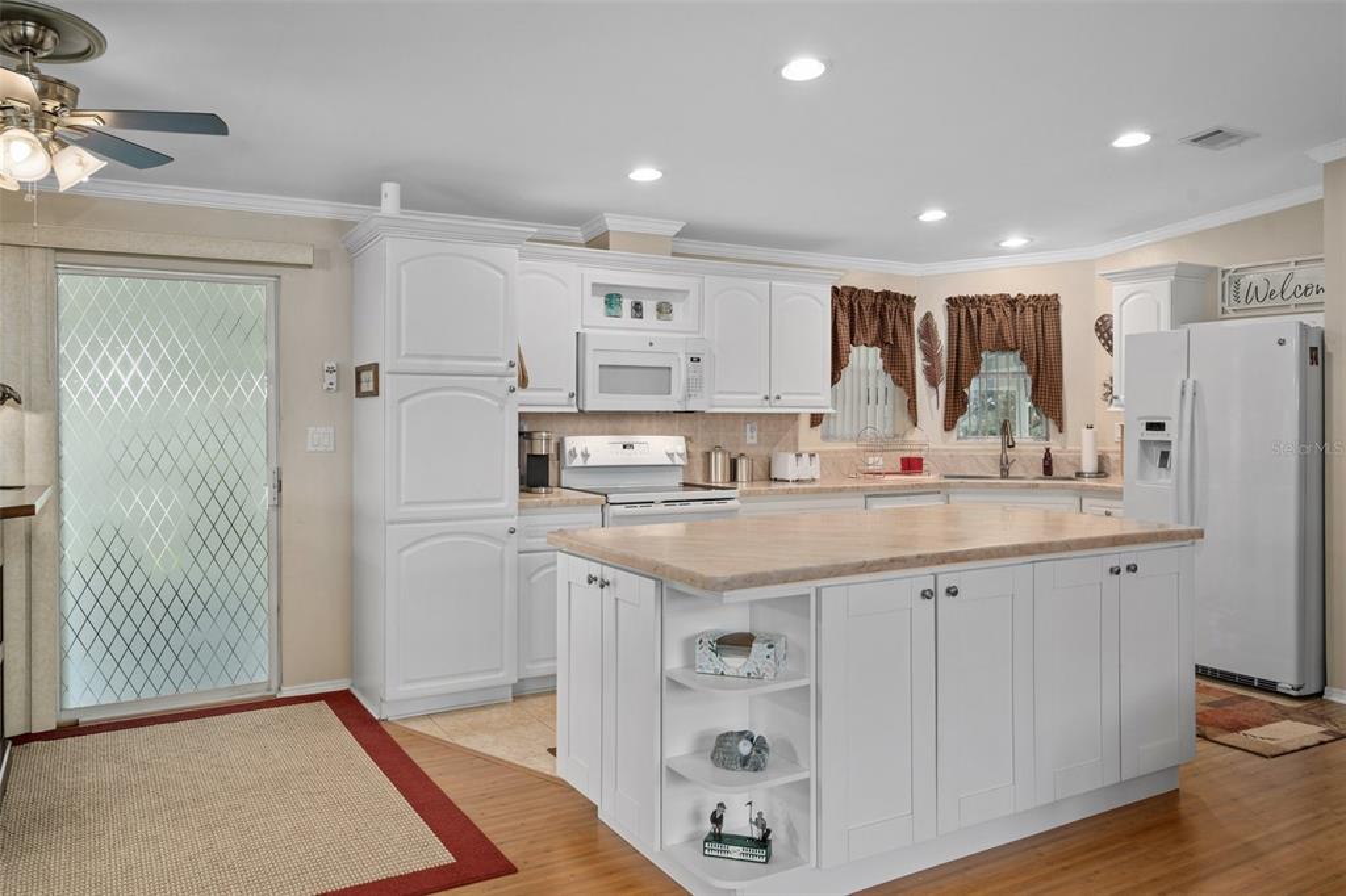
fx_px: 897
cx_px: 673
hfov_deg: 73.8
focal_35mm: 24
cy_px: 448
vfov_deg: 53.1
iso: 320
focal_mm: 24
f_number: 8
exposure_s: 1/3
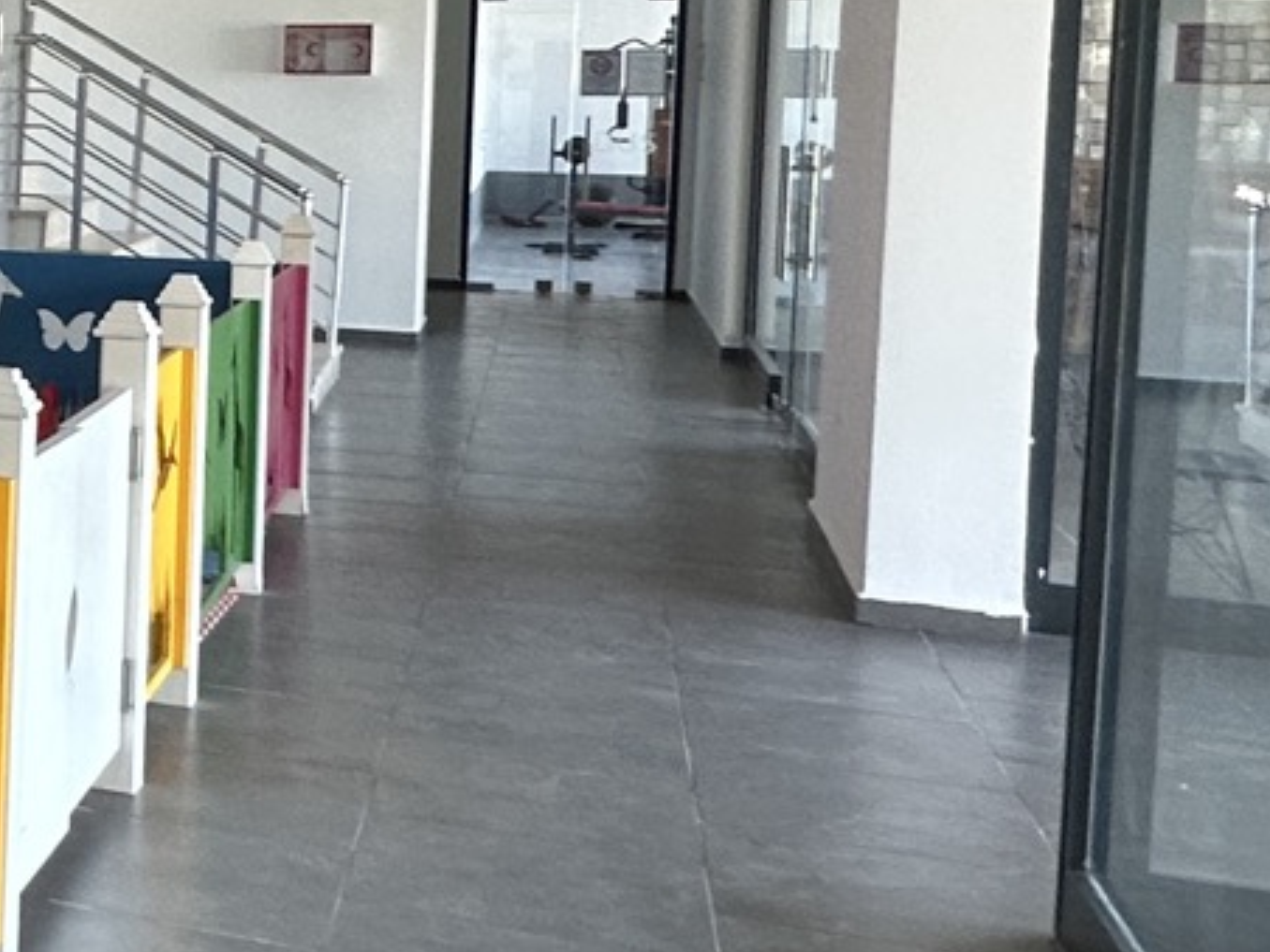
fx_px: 2275
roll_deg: +0.0
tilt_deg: -2.0
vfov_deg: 23.4
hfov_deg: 22.6
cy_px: 211
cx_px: -837
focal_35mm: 62
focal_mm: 2.22
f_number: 2.2
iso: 125
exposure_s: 1/100
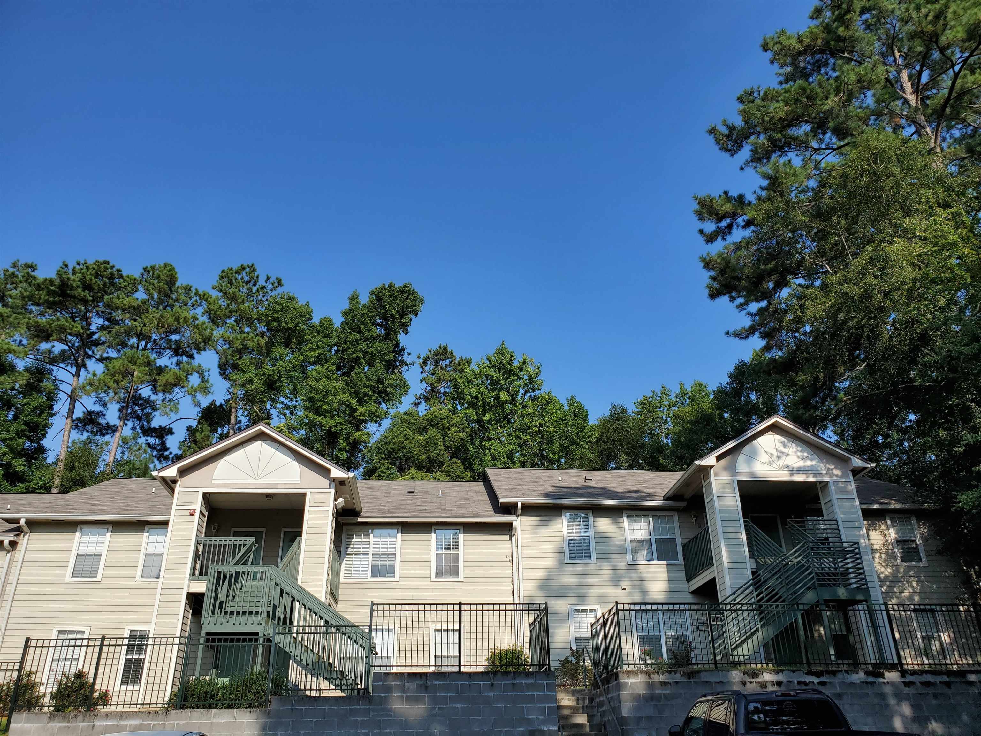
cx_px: 490
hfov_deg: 67.3
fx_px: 737
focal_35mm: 26
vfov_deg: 53.1
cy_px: 368
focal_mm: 4.3
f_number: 2.4
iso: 50
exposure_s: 1/1579
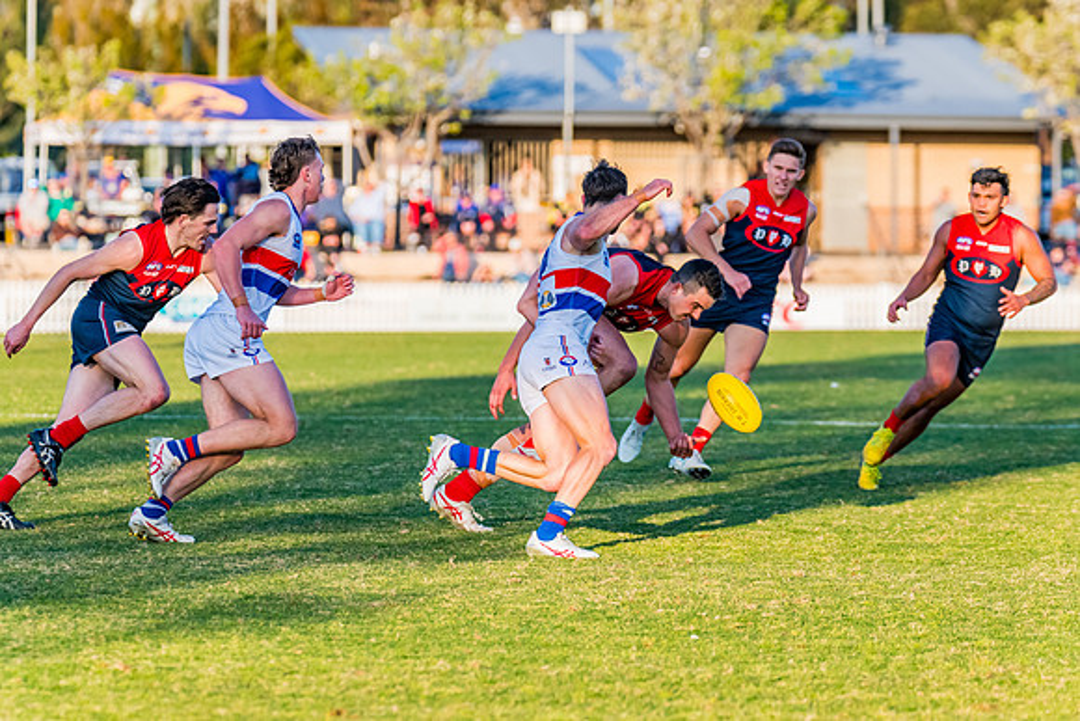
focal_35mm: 261
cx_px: 548
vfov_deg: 5.3
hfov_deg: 7.9
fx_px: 7825
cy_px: 366
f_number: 5.6
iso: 800
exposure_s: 1/1600
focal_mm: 250
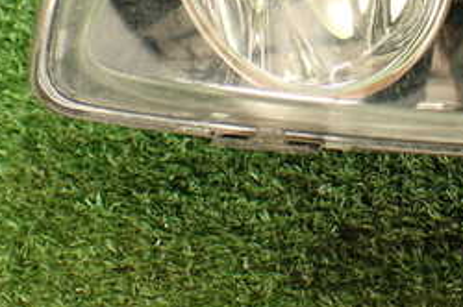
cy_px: -48
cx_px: 394
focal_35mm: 90
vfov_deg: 14.7
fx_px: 1156
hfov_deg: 22.2
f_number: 2.5
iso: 200
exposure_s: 1/50
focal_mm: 6.37
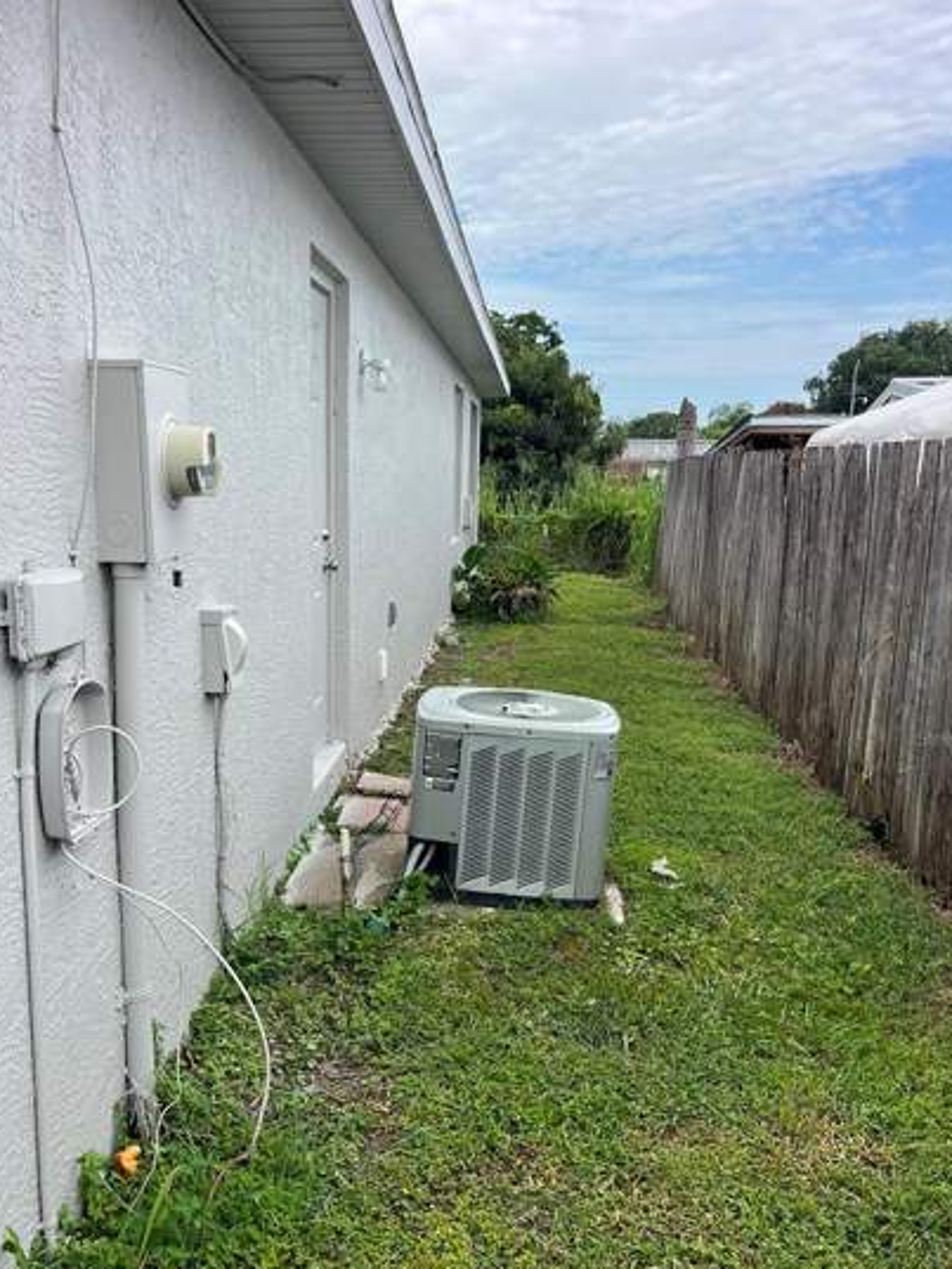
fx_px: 1136
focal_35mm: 31
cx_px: 439
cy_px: 737
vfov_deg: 58.0
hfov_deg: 45.4
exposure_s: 1/1036
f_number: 1.6
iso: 50
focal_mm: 5.1
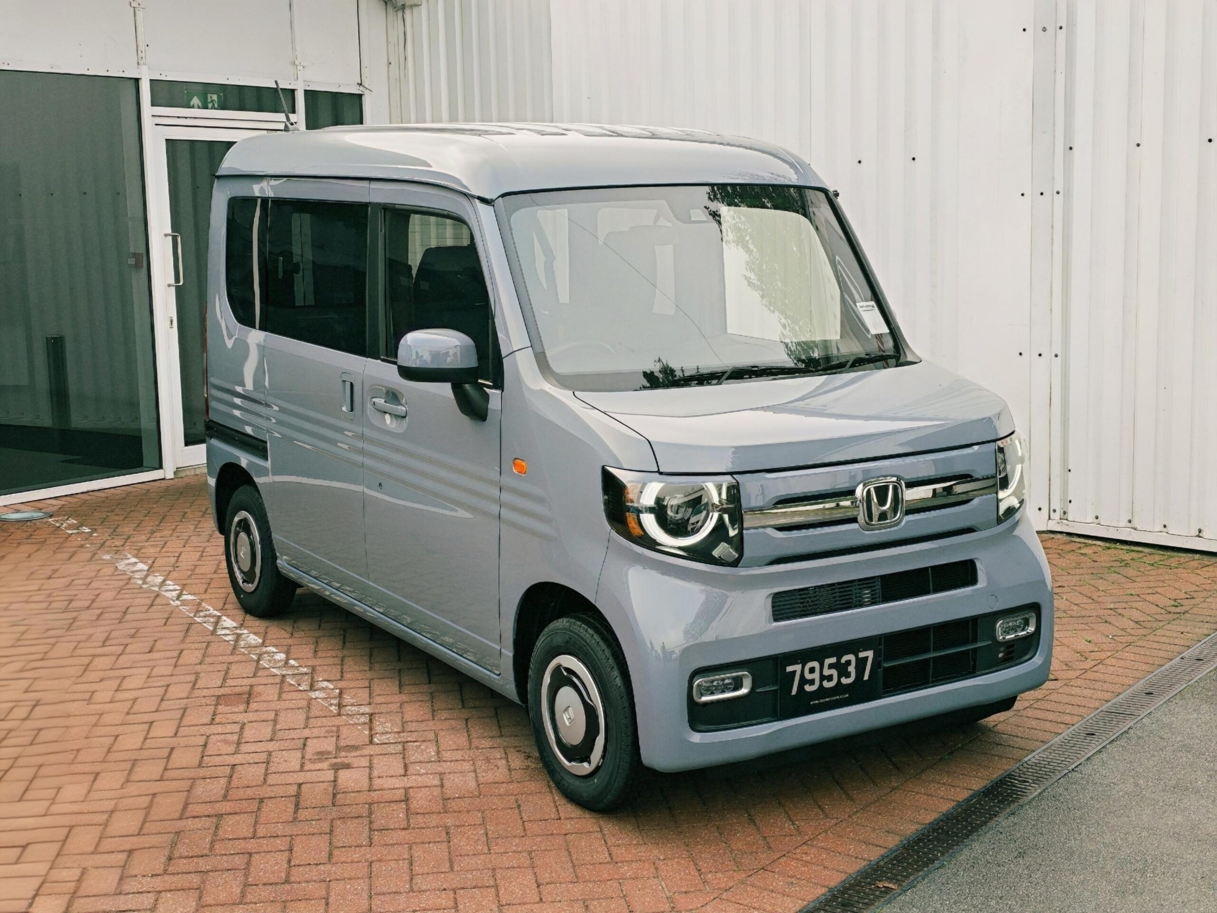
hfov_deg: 39.7
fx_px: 1688
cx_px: 608
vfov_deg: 30.3
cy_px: 456
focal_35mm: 48
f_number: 1.9
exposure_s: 1/100
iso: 50
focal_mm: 6.12
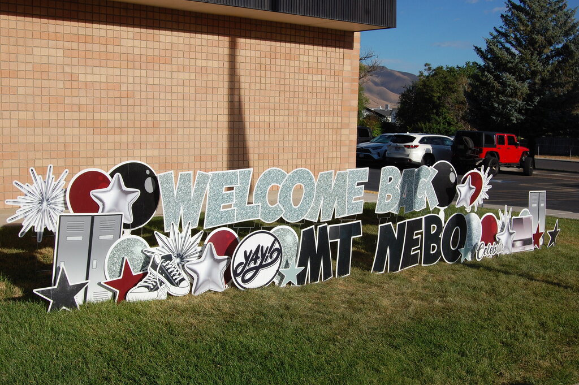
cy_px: 192
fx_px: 723
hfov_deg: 43.6
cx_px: 290
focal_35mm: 45
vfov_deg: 29.8
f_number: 11
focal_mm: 30
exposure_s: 1/500
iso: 200
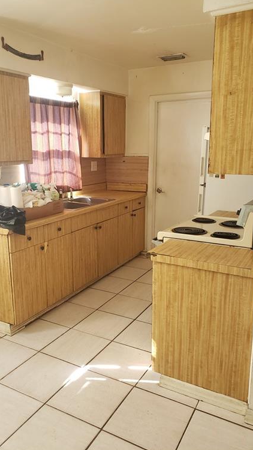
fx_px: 346
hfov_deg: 40.1
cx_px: 114
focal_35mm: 29
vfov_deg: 66.1
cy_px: 224
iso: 250
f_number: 2.4
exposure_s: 1/24
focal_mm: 4.3
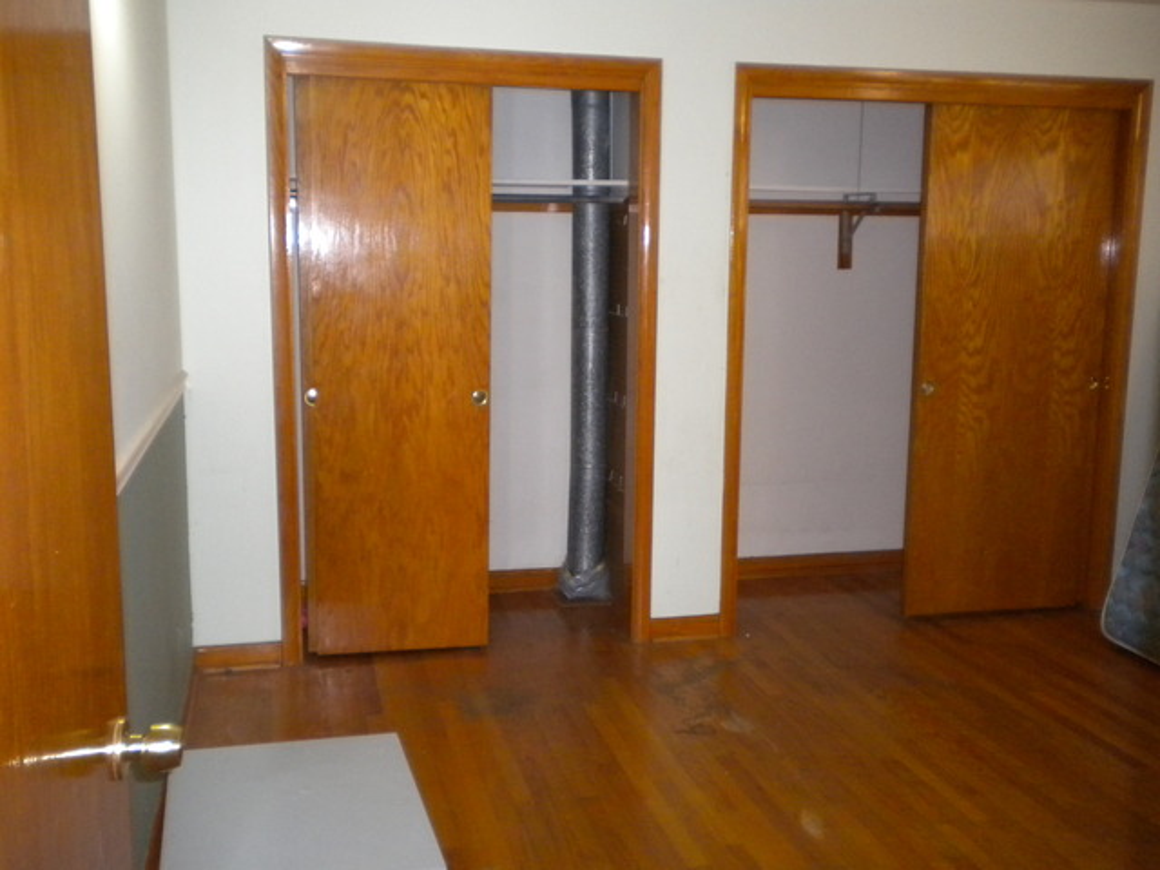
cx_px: 580
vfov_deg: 40.7
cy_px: 435
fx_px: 1173
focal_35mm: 35
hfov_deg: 52.6
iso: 400
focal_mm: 6.3
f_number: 3.1
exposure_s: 1/30
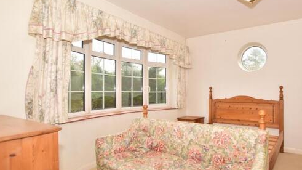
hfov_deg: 82.6
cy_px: 86
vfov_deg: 53.6
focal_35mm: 21
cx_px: 185
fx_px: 168
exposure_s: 1/100
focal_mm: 10
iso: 200
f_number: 5
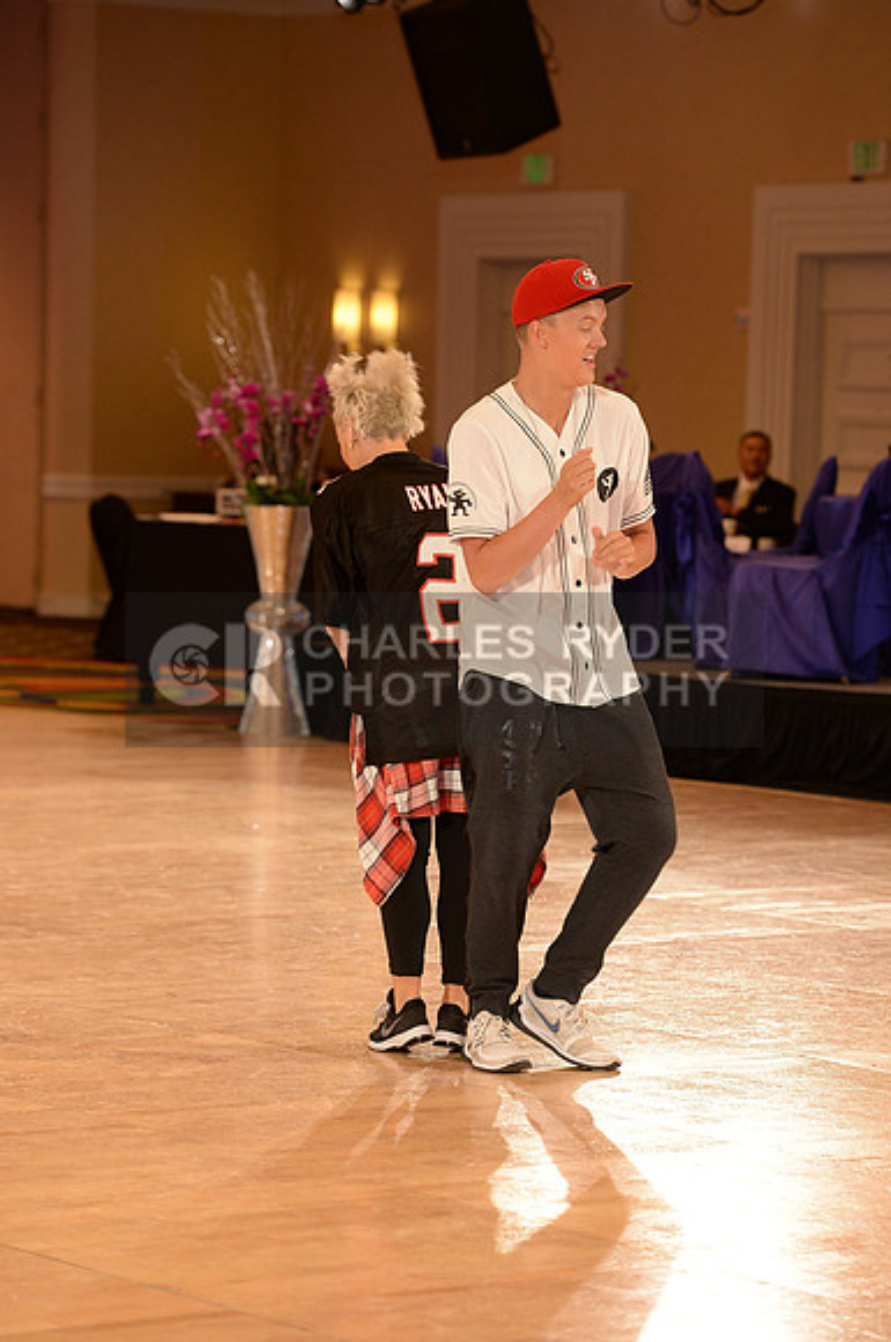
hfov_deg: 10.1
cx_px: 446
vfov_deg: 15.2
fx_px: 5027
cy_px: 671
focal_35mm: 135
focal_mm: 135
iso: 1600
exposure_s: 1/250
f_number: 4.5
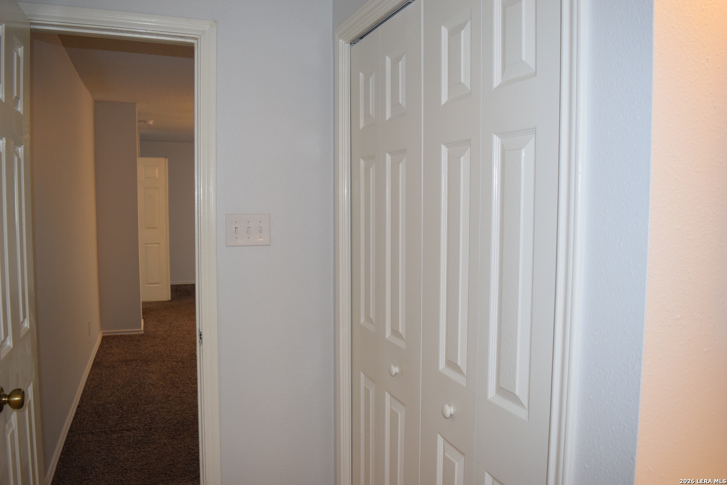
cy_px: 242
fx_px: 545
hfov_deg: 67.4
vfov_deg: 47.9
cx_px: 364
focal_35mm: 27
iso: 800
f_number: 4.5
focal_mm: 18
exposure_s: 1/80
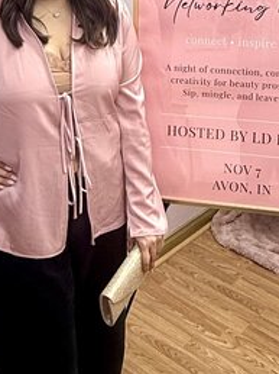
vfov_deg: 31.2
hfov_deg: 25.2
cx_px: 119
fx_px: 624
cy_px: 17
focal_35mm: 58
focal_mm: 2.22
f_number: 2.2
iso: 100
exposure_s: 1/120
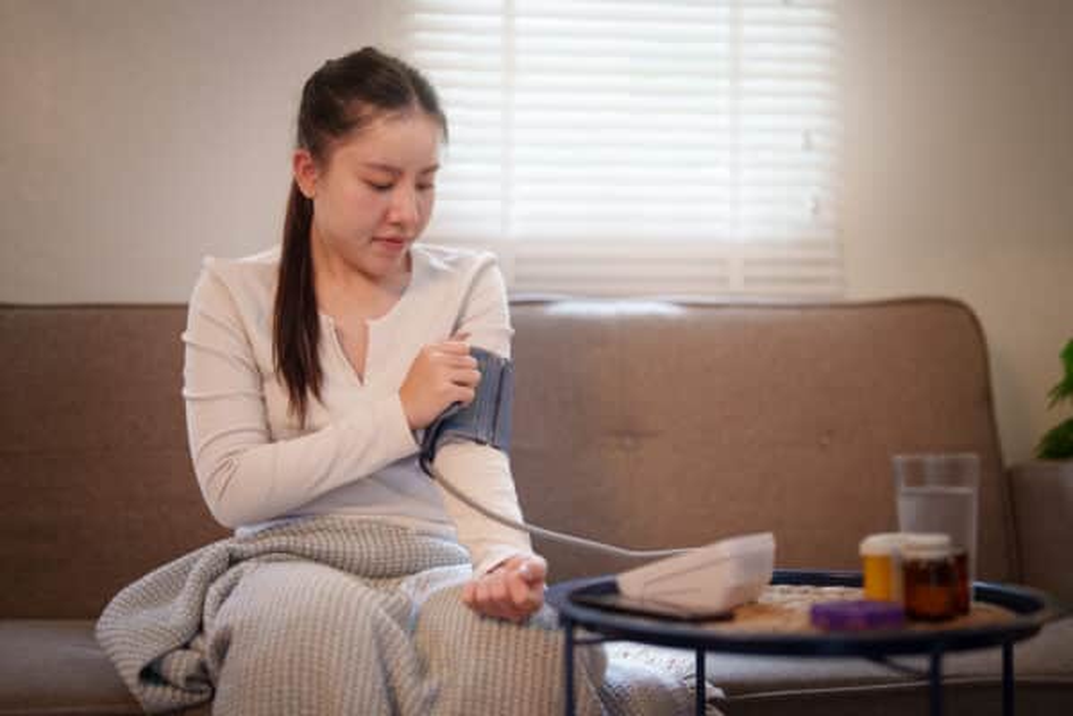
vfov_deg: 27.0
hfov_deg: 39.6
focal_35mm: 50
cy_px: 358
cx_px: 536
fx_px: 1490
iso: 100
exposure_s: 1/125
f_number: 1.2
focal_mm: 50
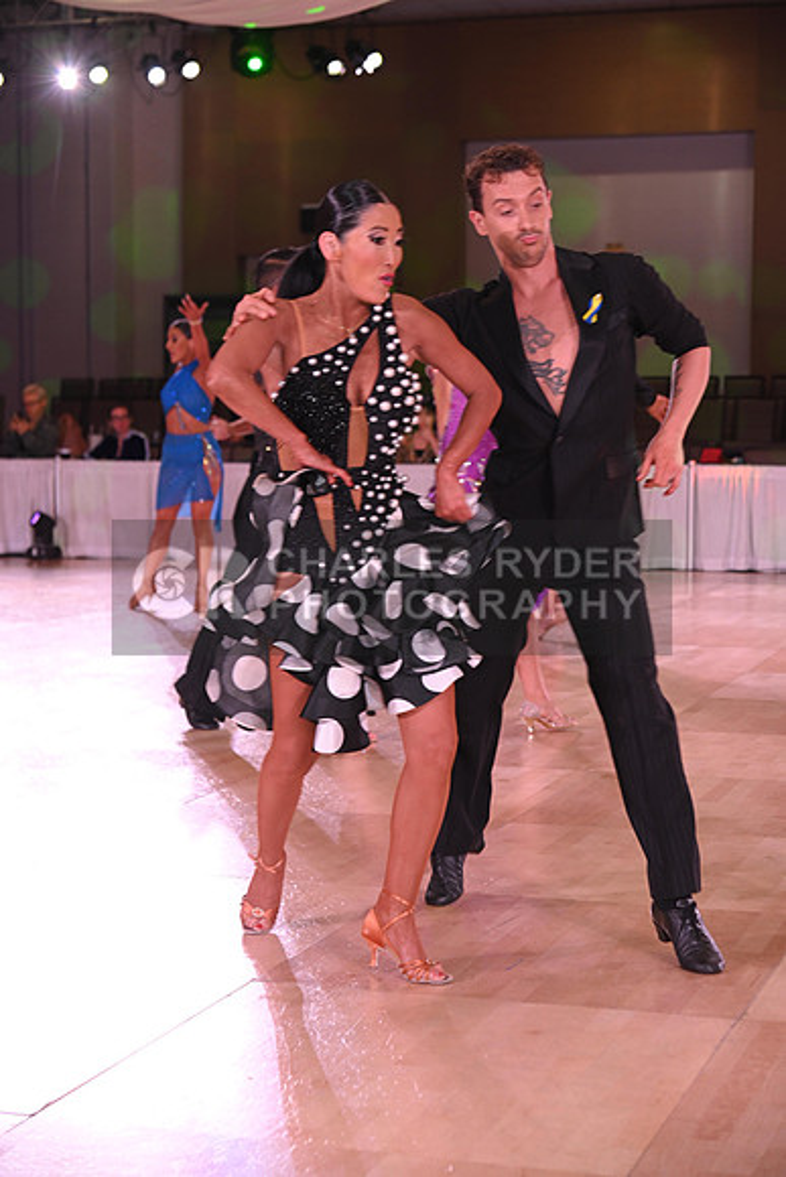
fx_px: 2291
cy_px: 588
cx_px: 393
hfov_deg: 19.5
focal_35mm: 70
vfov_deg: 28.8
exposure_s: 1/200
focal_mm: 70
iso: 1000
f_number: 5.6
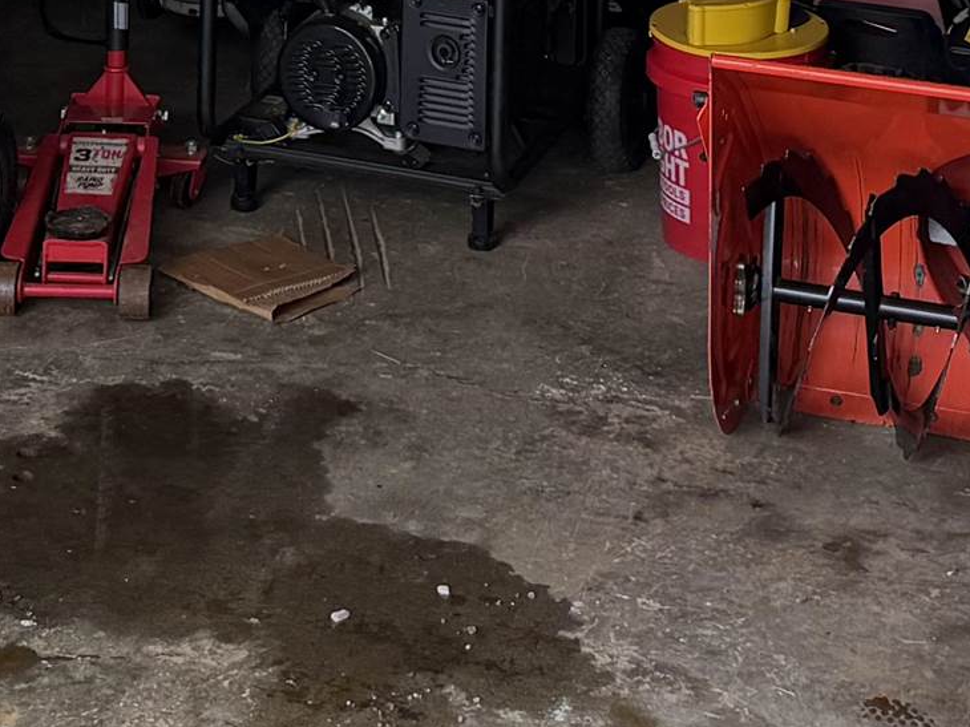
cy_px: -715
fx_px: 2829
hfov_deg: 19.4
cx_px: 314
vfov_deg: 12.8
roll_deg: -2.5
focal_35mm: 101
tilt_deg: -2.4
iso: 64
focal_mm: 6.76
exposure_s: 1/121
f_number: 1.78
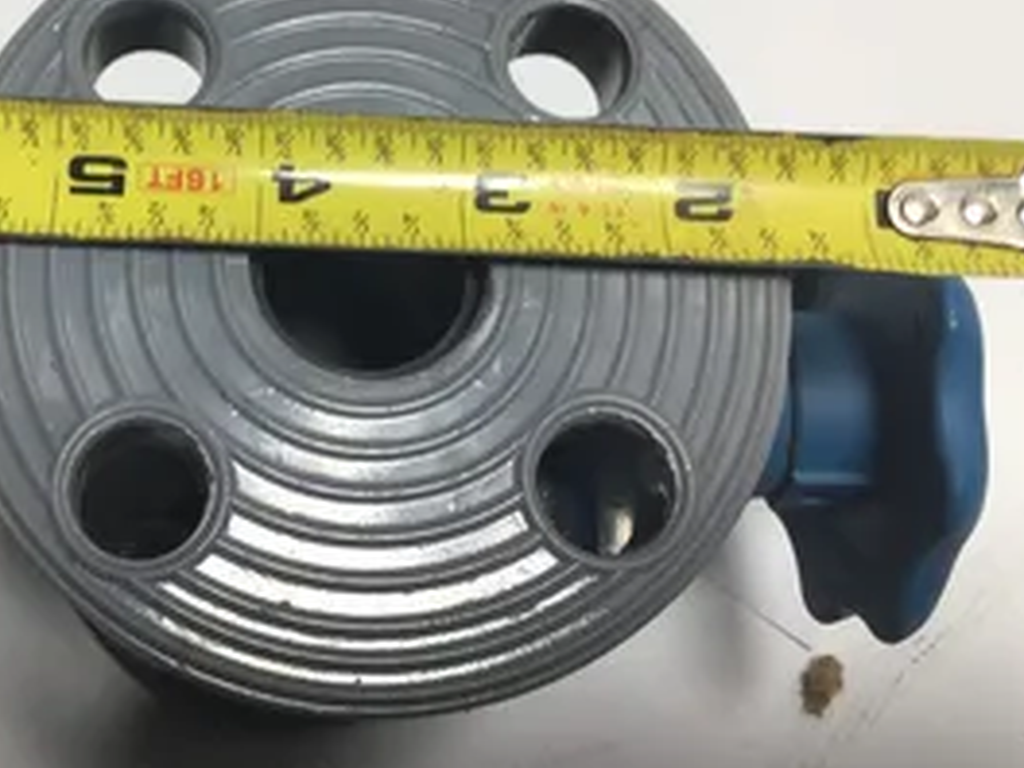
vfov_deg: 30.6
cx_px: 306
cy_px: 256
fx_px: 1390
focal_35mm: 47
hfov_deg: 39.7
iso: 25
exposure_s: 1/120
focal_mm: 3.3
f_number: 2.4
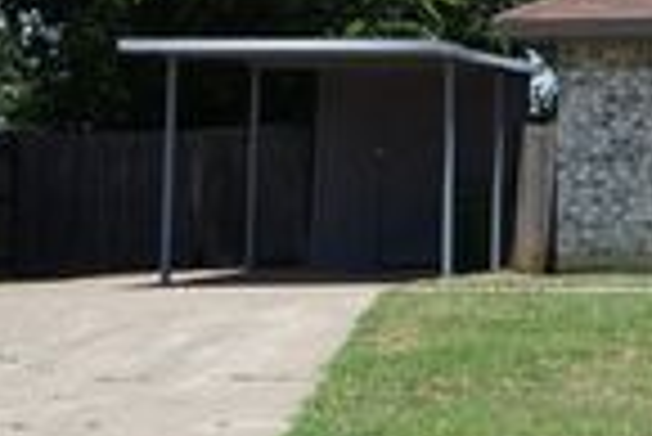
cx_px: 679
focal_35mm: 117
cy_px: -38
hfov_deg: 17.0
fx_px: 2121
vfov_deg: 11.6
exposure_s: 1/640
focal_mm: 34
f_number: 4.5
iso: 100
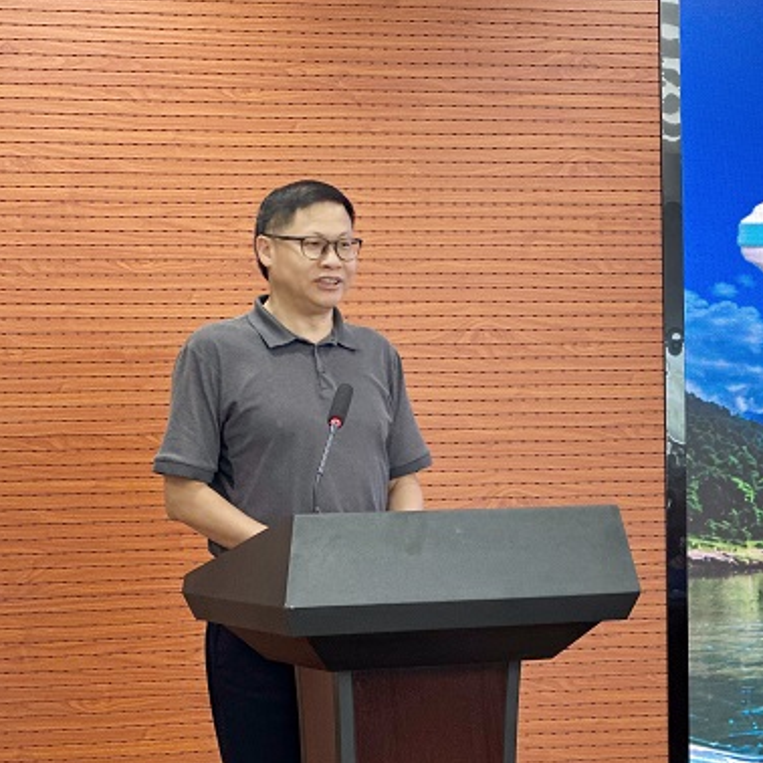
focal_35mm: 108
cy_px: 382
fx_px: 2693
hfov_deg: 16.0
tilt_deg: +1.4
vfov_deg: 16.1
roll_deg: +0.4
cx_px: 591
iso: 160
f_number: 2.8
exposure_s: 1/40
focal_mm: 9
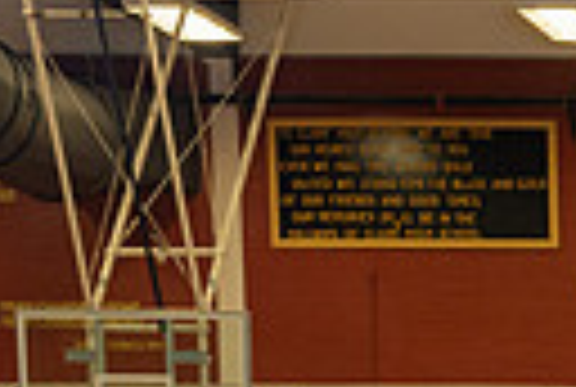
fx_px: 1957
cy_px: 820
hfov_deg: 13.5
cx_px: 1257
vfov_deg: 10.3
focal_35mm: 122
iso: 250
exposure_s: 1/50
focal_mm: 24
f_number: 7.1
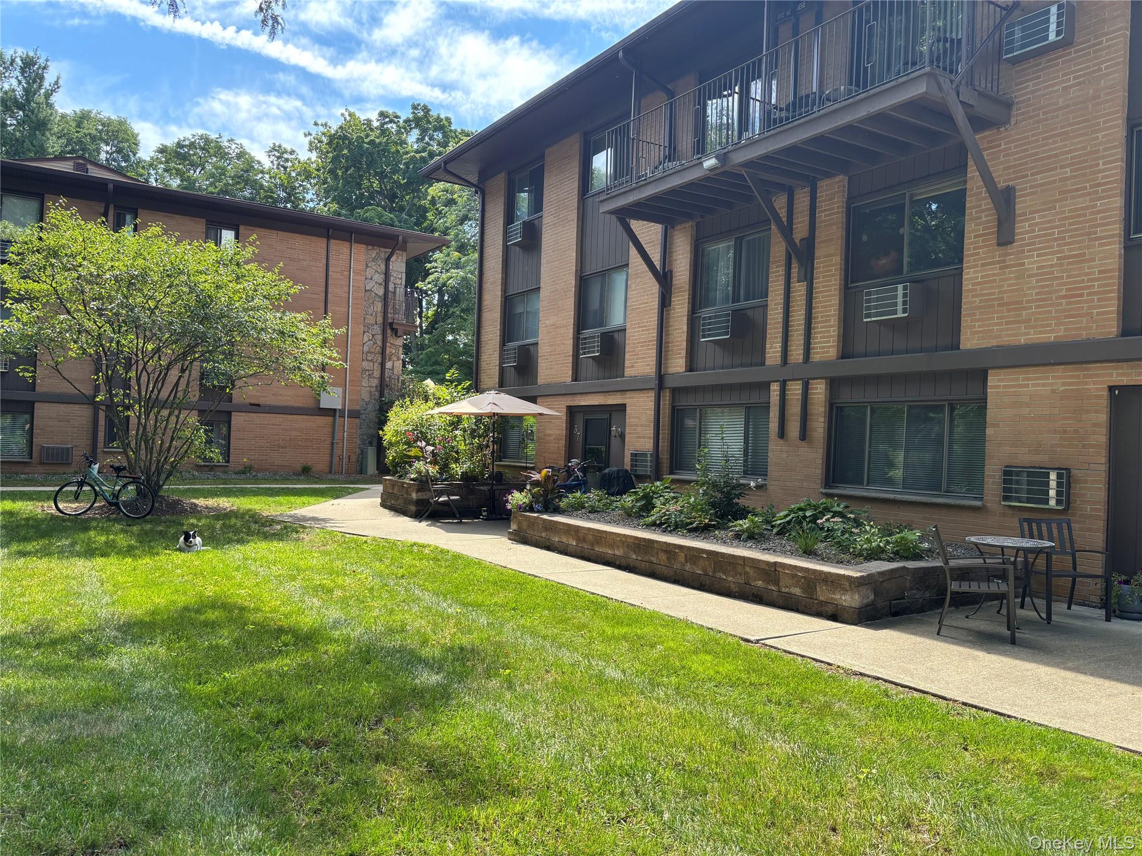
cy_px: 428
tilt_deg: -0.6
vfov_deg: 53.1
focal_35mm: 26
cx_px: 571
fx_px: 858
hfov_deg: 67.3
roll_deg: -3.1
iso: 50
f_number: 1.6
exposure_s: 1/437
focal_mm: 5.96
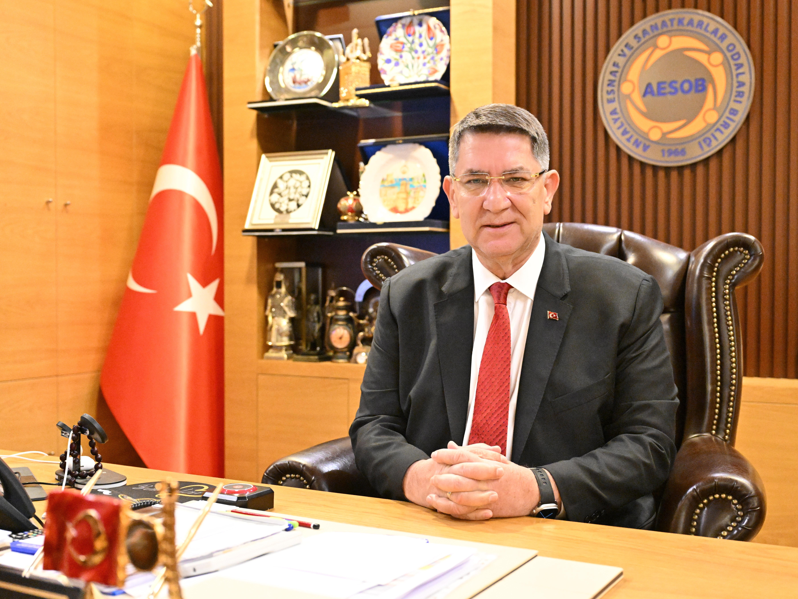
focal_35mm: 42
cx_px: 443
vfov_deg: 34.3
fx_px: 968
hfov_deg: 44.7
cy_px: 300
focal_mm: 38
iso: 12800
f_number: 4
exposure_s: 1/200
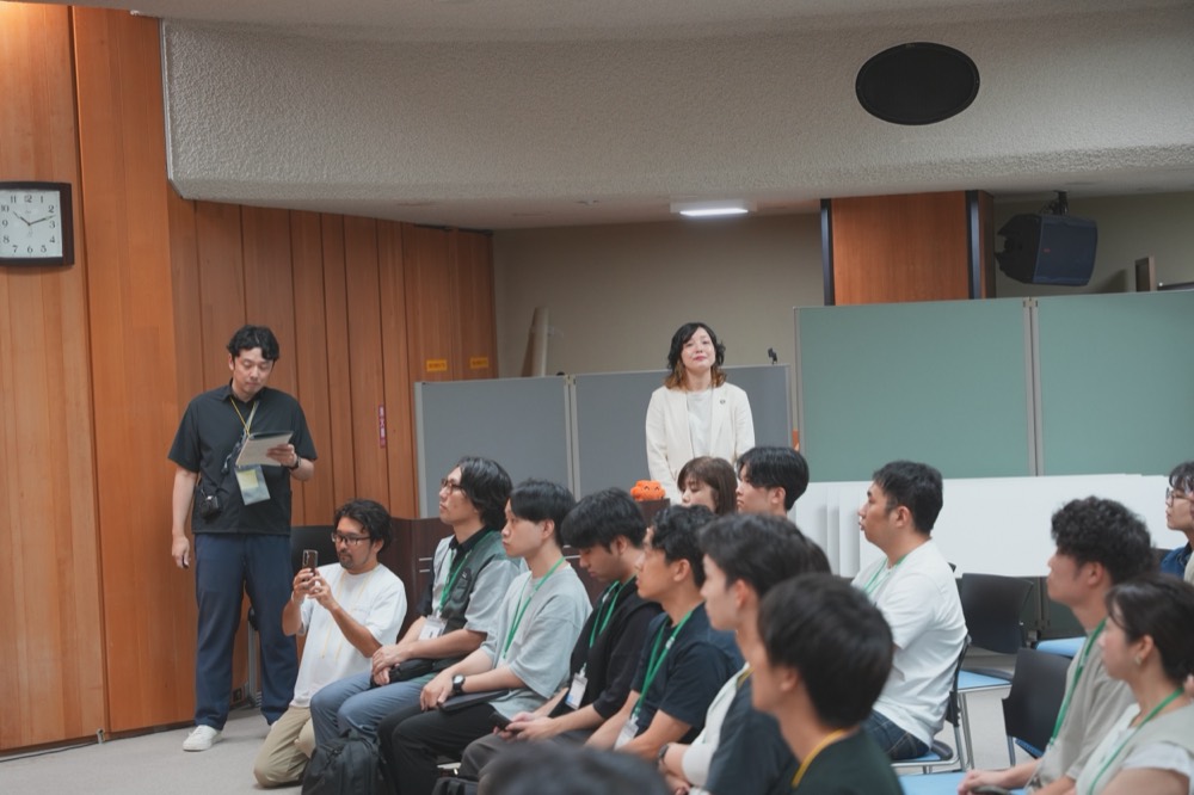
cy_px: 398
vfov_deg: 19.4
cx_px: 597
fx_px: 2321
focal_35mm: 70
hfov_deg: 28.9
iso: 1250
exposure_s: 1/80
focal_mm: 70
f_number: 3.5
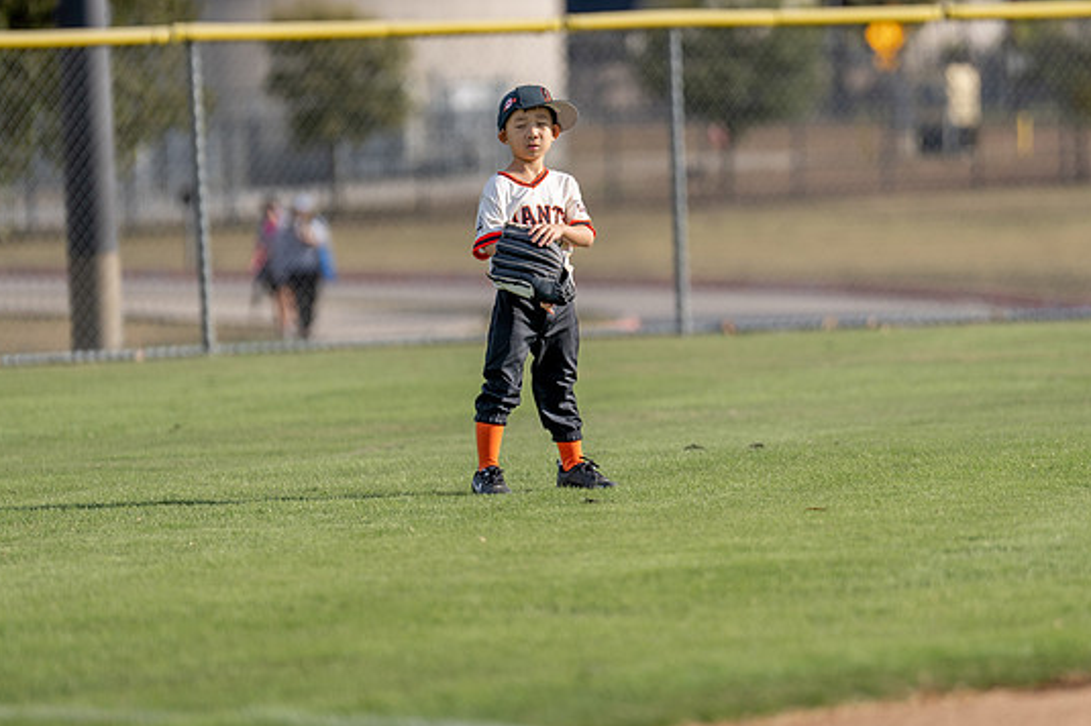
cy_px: 298
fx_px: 10115
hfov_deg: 6.2
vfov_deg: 4.1
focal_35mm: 334
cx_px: 566
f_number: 2.8
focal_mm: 200
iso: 100
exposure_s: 1/1600
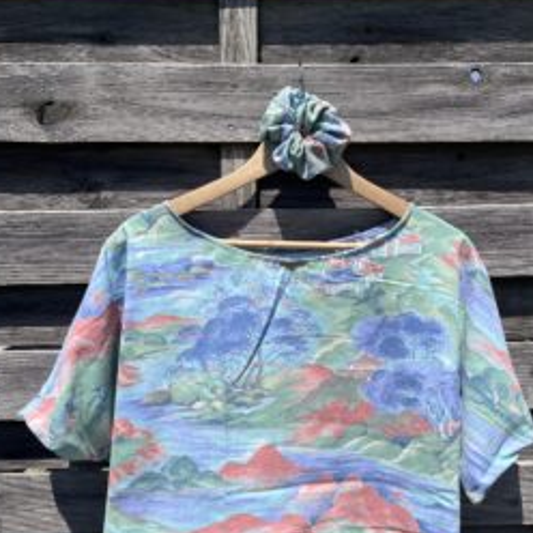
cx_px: 294
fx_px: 645
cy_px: 333
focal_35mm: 37
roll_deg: +0.1
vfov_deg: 44.6
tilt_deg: -9.6
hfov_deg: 44.9
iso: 50
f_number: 1.6
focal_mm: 5.1
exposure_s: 1/4651
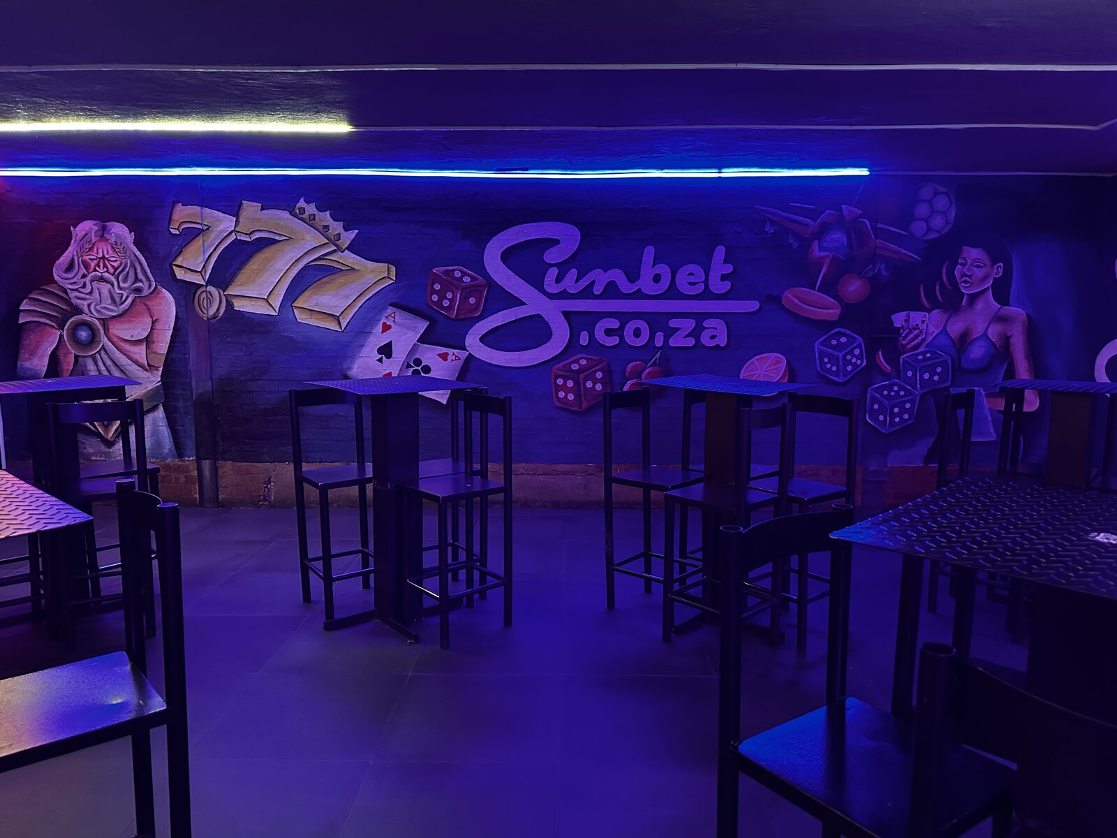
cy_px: 419
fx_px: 774
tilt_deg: -8.2
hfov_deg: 71.6
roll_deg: -0.1
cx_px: 558
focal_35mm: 24
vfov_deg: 56.8
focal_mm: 6.86
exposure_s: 1/25
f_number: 1.78
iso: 800
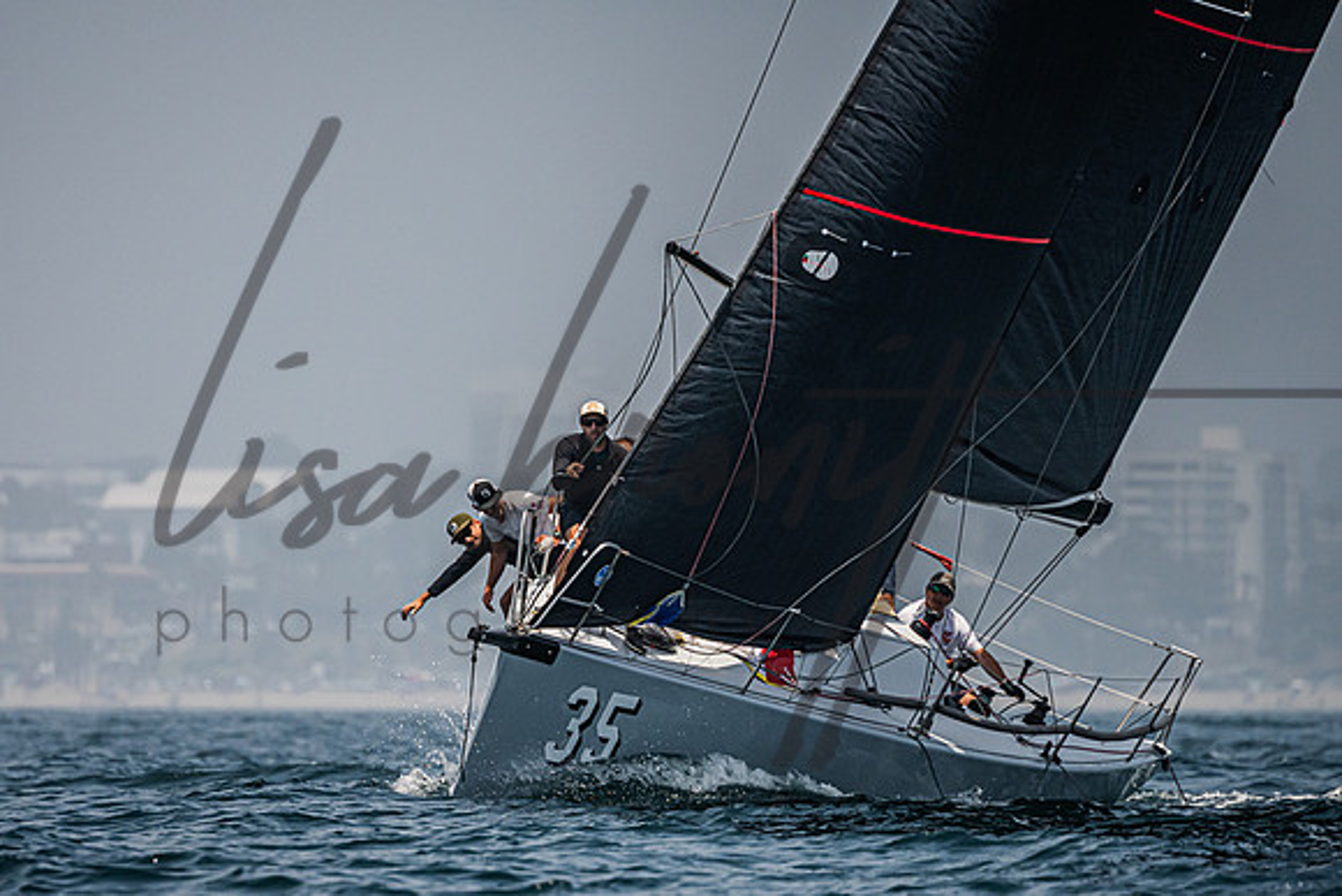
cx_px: 547
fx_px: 20369
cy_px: 563
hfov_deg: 3.8
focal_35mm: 546
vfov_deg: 2.5
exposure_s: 1/4000
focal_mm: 400
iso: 400
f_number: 6.3
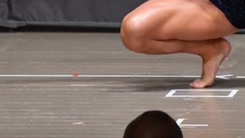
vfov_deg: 1.5
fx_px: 5316
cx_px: 249
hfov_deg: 2.6
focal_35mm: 818
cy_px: -82
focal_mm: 180
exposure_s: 1/400
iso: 6400
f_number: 5.6
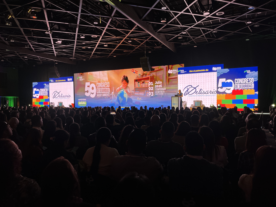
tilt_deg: -0.6
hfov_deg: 67.3
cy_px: 104
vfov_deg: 53.1
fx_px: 207
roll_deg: +0.6
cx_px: 138
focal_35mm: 26
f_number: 1.6
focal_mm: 5.1
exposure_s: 1/120
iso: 125
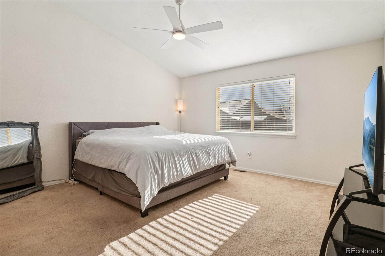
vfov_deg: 72.0
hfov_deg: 95.0
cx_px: 192
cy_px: 128
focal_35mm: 16
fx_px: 176
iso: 100
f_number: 8
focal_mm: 11
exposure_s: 1/90
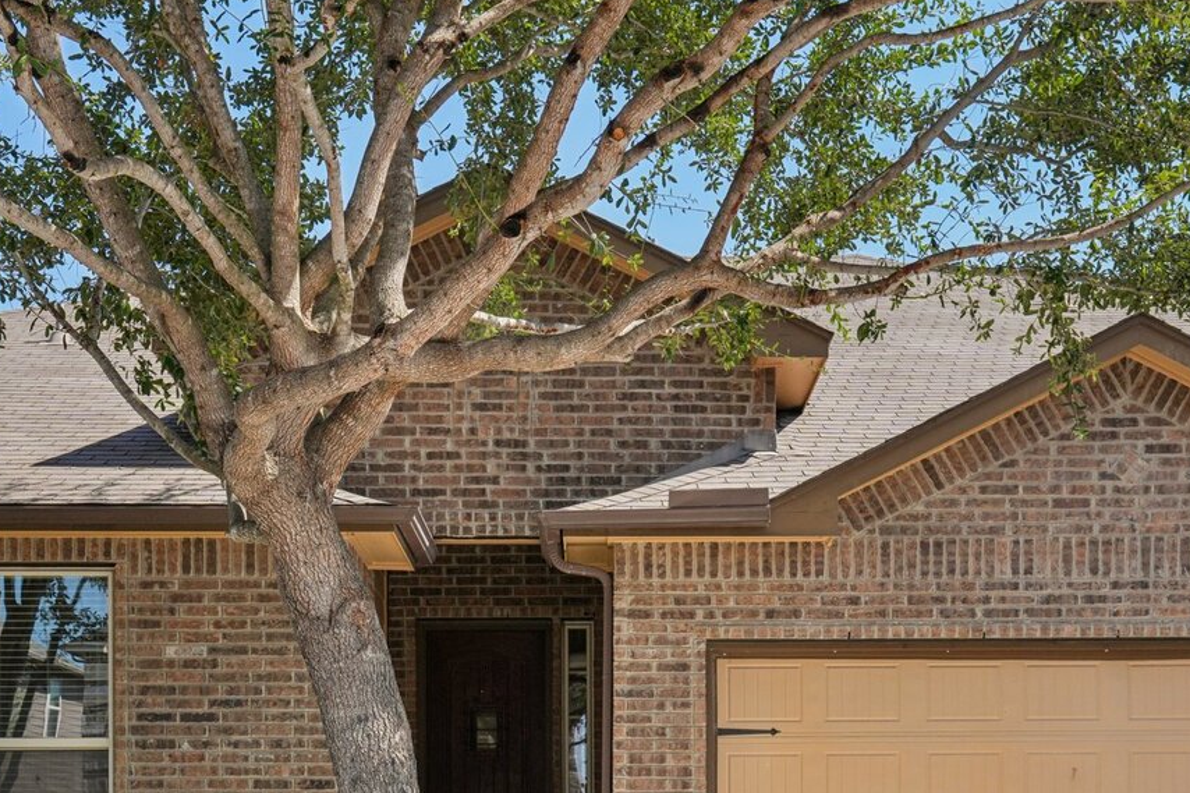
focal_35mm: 55
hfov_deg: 36.2
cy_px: 746
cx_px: 617
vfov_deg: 23.8
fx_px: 1818
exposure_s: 1/250
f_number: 8
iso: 200
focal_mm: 29
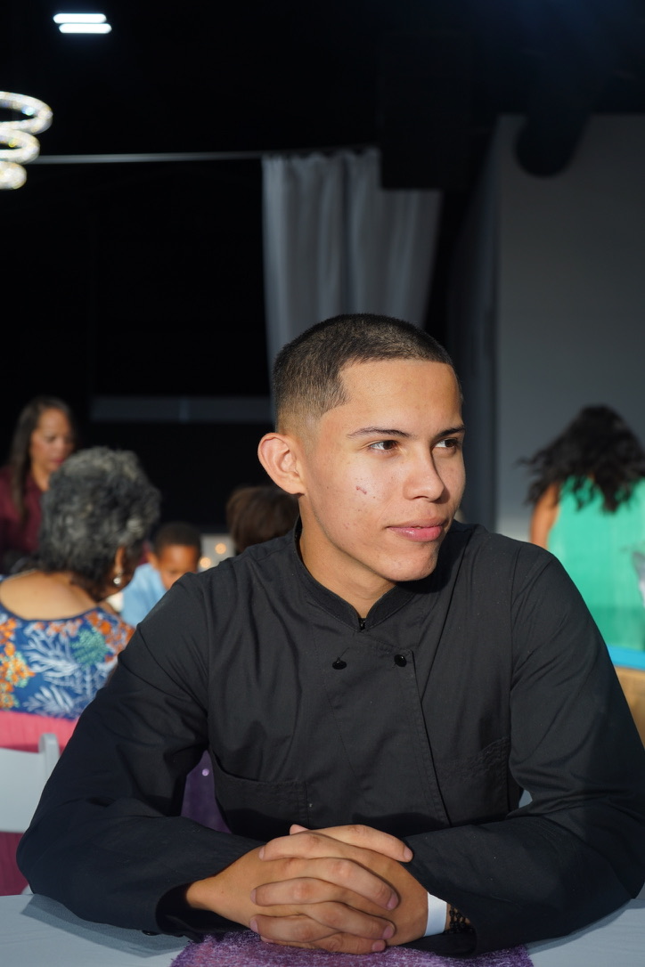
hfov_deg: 28.1
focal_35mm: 48
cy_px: 484
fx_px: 1290
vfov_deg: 41.1
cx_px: 322
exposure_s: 1/50
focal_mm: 48
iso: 100
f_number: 5
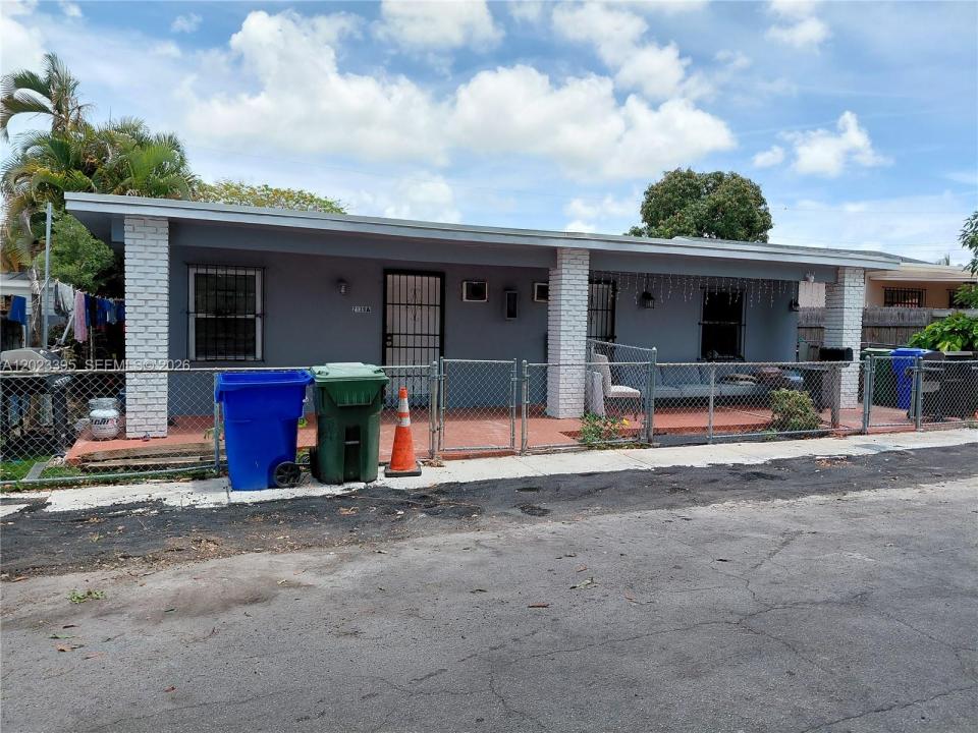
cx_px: 489
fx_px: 706
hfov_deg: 69.4
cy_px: 366
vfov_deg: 54.9
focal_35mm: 25
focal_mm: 4.69
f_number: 1.8
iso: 50
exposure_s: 1/1237
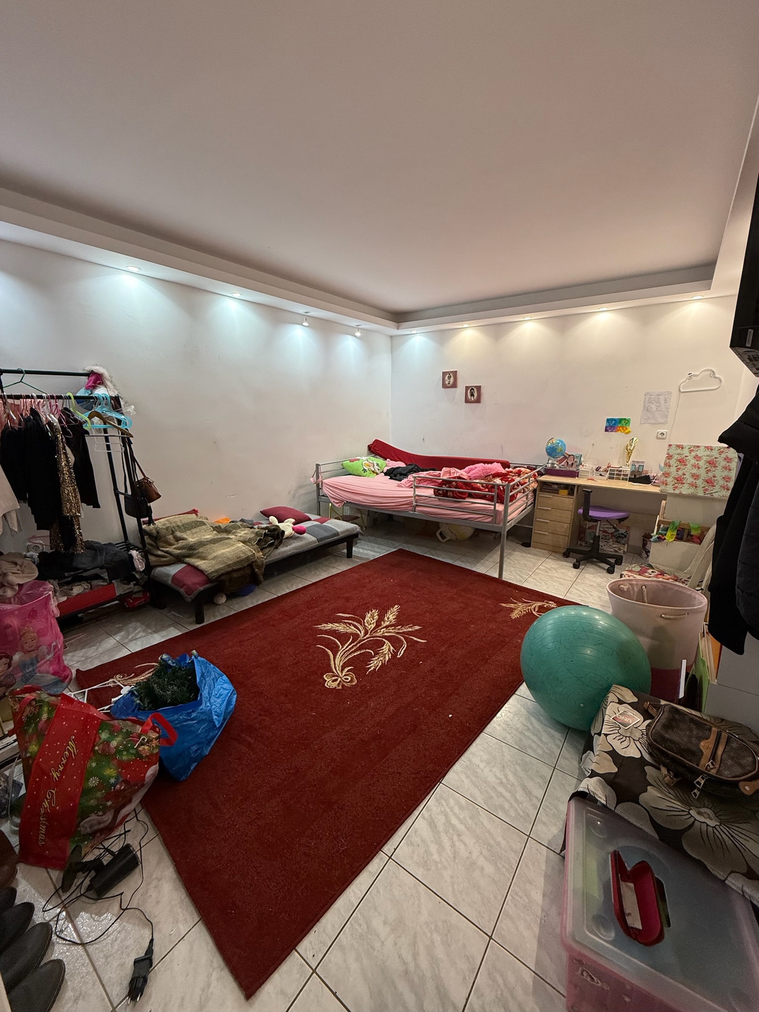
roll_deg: -0.5
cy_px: 506
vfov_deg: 102.1
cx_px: 380
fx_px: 409
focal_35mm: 14
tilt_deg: -12.6
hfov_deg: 85.7
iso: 200
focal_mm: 2.22
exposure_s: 1/100
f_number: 2.2
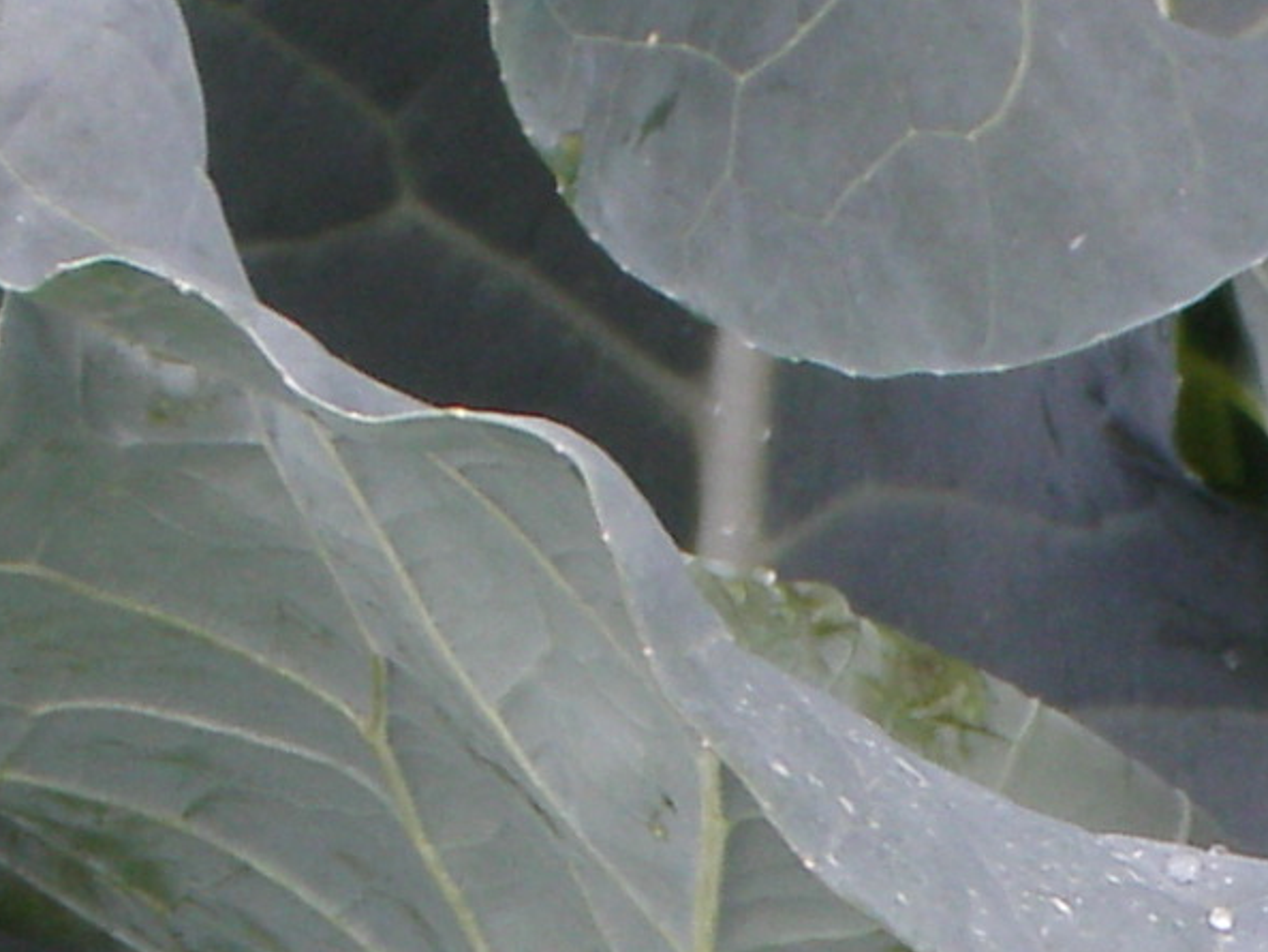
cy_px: 2276
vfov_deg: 3.7
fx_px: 14655
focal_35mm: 400
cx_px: 1311
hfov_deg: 4.9
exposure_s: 1/60
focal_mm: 11.76
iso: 50
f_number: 4.7
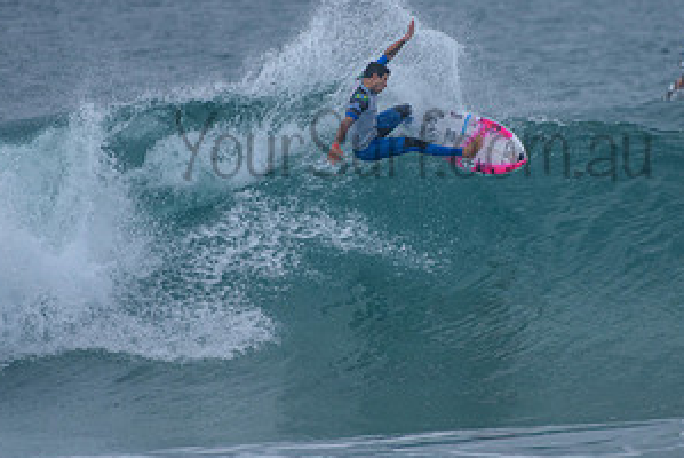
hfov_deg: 2.1
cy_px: 125
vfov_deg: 1.4
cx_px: 409
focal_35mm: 969
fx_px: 18429
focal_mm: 500
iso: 320
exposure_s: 1/2000
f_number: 5.6
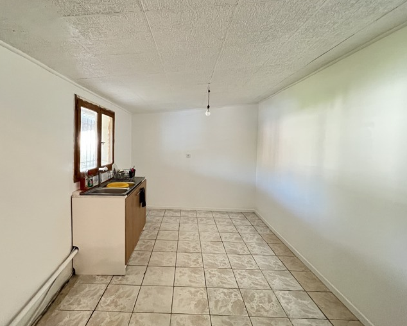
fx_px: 193
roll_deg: -1.9
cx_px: 186
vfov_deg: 80.4
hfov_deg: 92.8
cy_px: 154
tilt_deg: -2.8
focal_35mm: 16
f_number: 1.8
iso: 1000
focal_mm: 1.57
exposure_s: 1/41
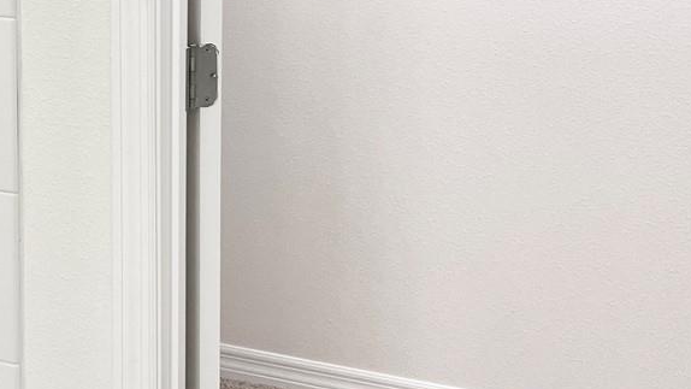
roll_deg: +1.0
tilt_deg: -7.6
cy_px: -8
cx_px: -93
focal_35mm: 79
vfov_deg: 15.0
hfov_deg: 24.8
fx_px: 1448
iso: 80
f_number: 1.5
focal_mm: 5.7
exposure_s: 1/60
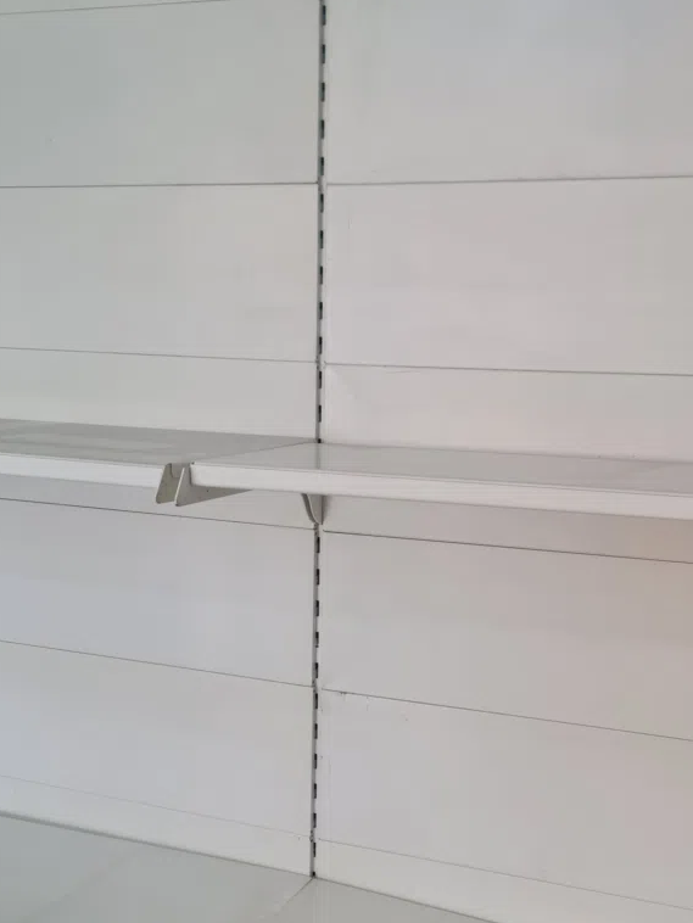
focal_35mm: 45
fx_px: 1201
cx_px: 391
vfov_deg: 41.7
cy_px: 588
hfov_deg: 32.2
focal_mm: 7
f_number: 1.8
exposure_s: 1/100
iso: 200
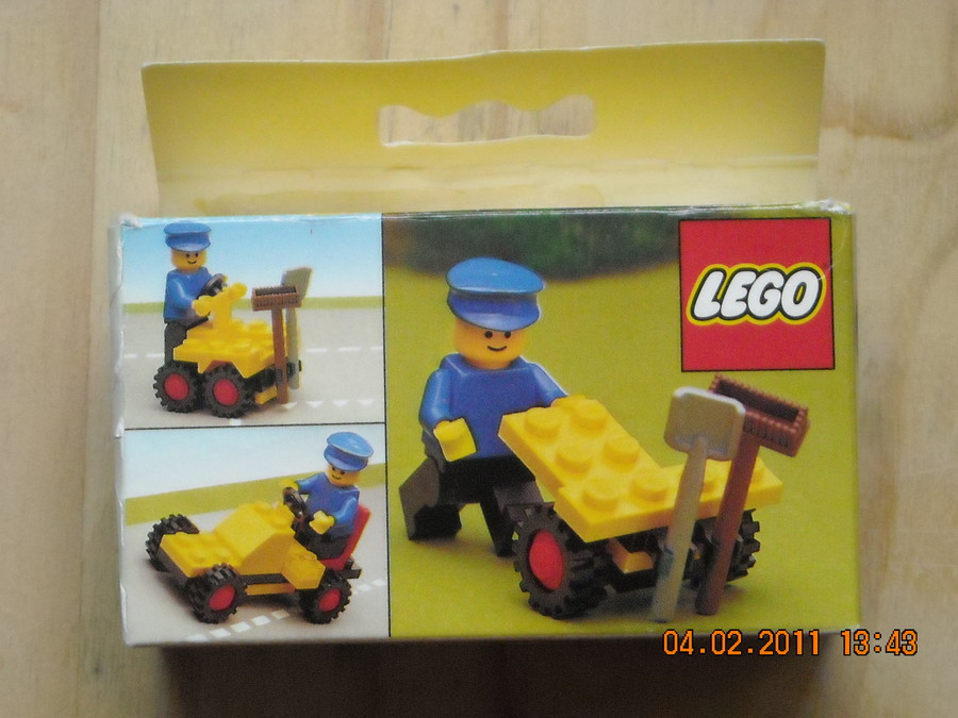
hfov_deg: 18.7
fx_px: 2906
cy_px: 359
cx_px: 479
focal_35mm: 105
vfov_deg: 14.1
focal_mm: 17.1
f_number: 4.7
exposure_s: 1/184
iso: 800
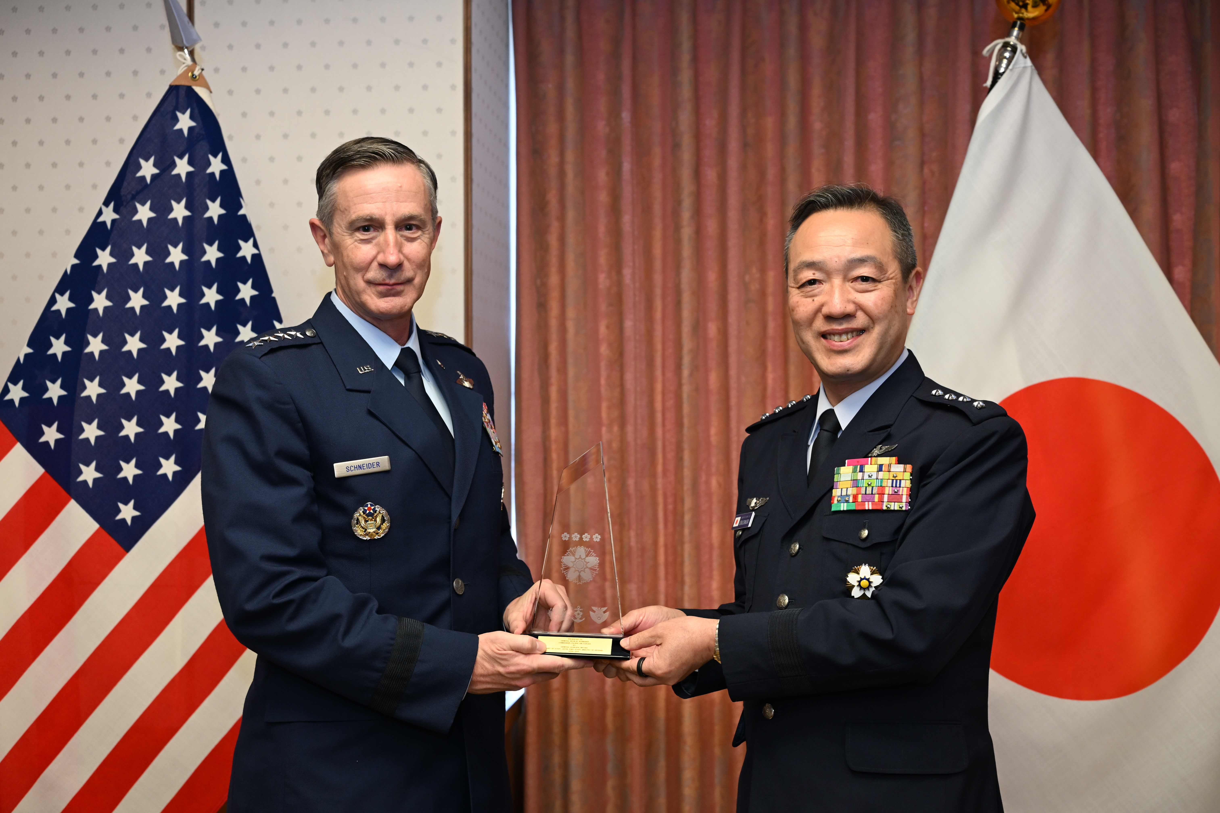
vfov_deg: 31.2
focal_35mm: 43
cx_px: 610
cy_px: 406
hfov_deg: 45.4
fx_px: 1457
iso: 1250
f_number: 4
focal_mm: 43
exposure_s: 1/200
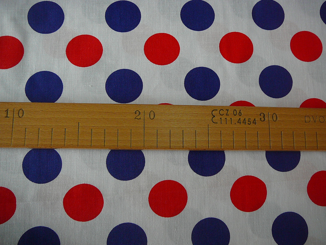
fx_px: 330
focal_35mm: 35
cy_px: 122
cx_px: 163
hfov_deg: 52.6
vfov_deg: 40.7
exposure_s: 1/50
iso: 100
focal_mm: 5.2
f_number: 2.8
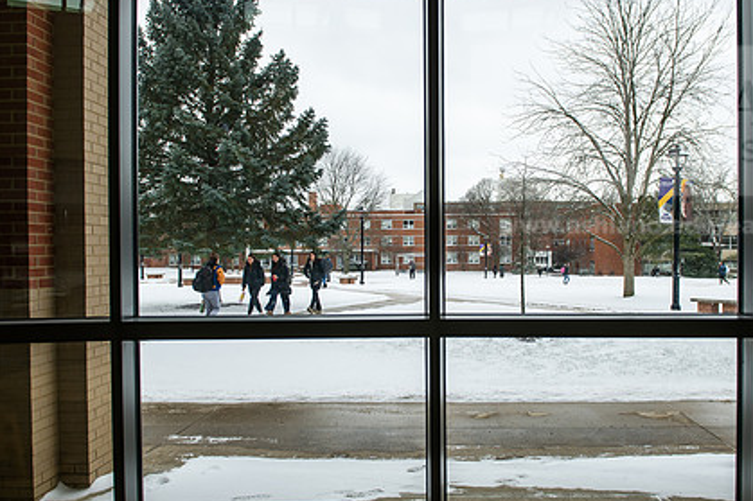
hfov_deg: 53.0
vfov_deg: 36.8
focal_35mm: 36
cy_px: 263
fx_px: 753
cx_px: 417
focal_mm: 26
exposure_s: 1/400
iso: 160
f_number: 4
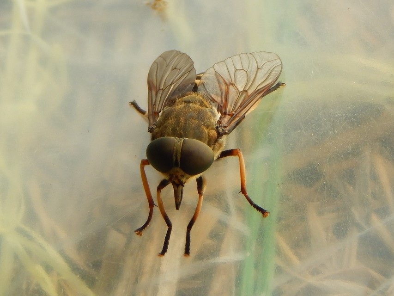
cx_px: 197
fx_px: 3176
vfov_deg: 5.3
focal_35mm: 279
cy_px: 148
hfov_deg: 7.1
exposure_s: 1/250
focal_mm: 50.1
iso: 140
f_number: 5.7
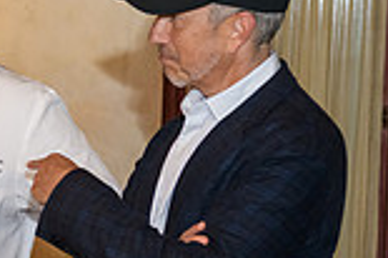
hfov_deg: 10.7
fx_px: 2013
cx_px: -130
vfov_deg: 7.3
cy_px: 134
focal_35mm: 187
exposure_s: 1/125
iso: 1250
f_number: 3.2
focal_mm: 50
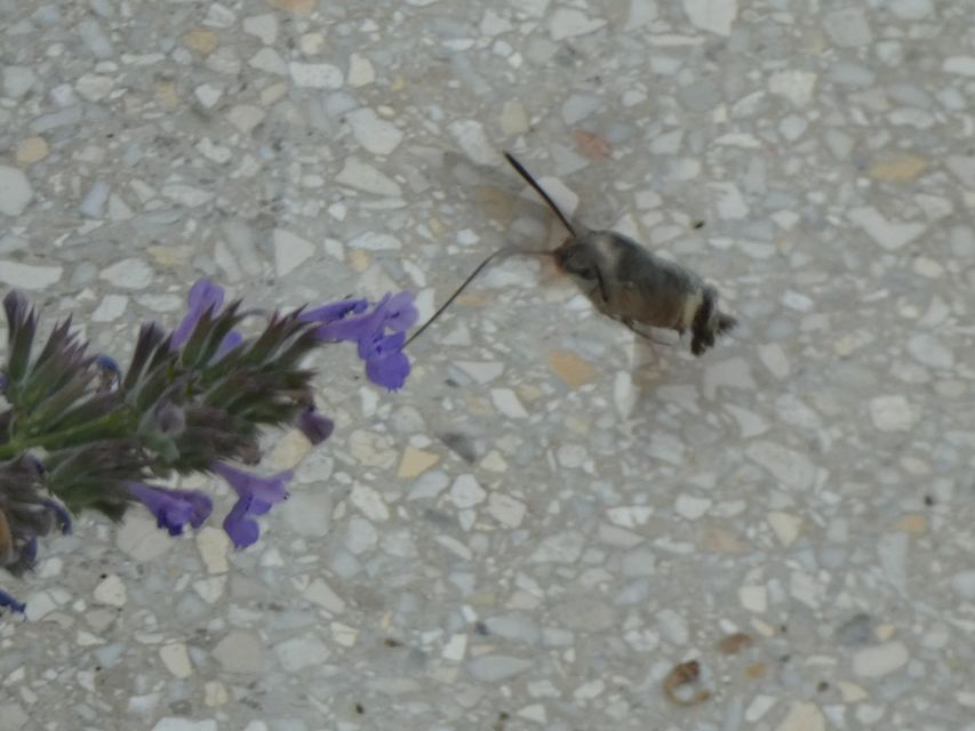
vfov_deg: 6.3
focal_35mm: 236
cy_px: 366
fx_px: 6648
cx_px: 488
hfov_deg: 8.4
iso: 80
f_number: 5.5
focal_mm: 42.3
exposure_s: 1/100
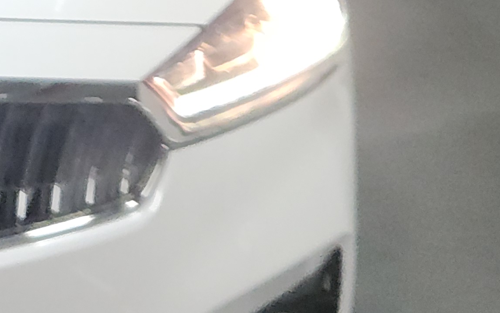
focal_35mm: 174
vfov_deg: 7.3
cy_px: -264
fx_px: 2372
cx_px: -323
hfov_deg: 11.4
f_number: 1.8
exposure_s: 1/60
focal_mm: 5.4
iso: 125
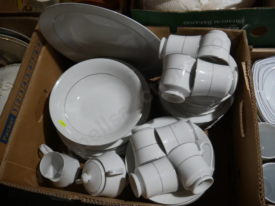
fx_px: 223
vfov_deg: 49.8
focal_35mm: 28
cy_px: 103
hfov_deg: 63.4
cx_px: 138
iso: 200
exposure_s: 1/80
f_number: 3.5
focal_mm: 14
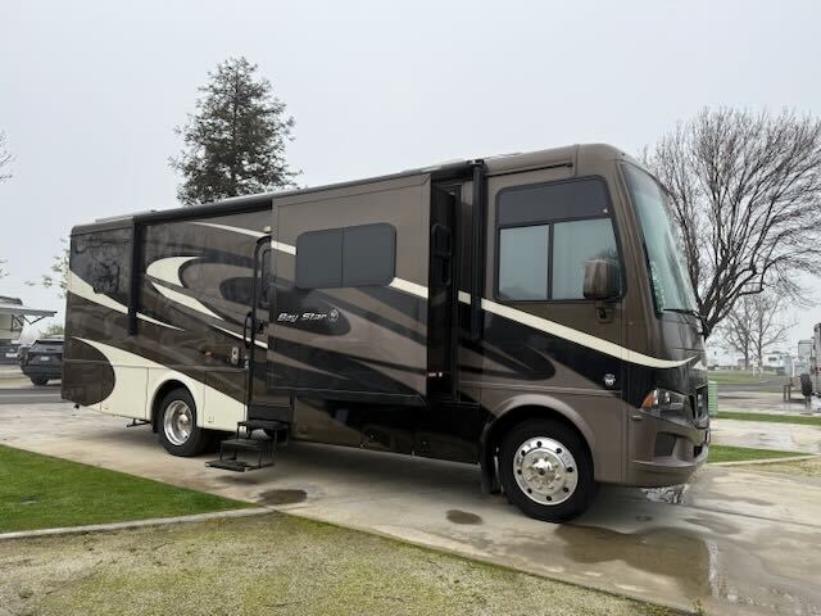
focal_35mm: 24
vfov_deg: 56.8
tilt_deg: +4.1
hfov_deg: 71.6
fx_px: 569
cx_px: 410
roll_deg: -1.1
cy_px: 308
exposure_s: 1/1192
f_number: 1.78
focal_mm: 6.76
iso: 80
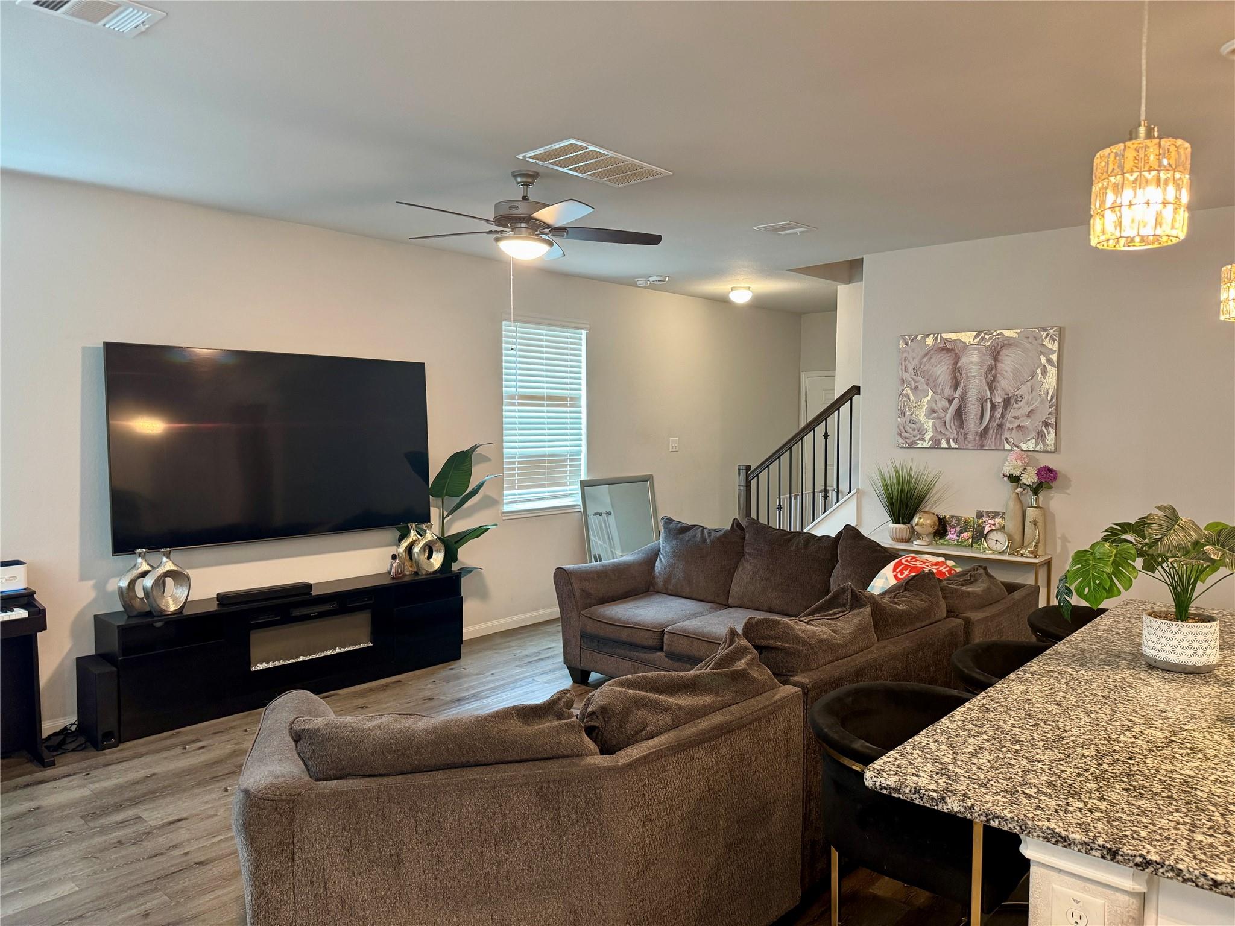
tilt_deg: -3.6
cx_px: 618
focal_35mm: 24
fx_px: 856
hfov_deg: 71.6
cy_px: 463
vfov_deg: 56.8
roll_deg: -0.1
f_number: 1.78
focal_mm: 6.76
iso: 320
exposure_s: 1/60
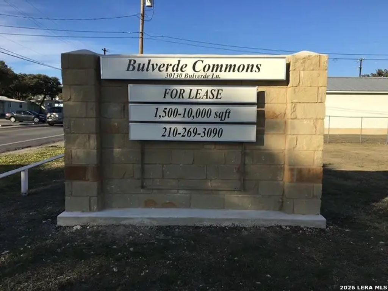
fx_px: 325
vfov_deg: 48.2
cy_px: 146
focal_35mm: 29
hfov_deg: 61.7
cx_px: 194
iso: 25
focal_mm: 4.15
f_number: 2.2
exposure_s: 1/1221
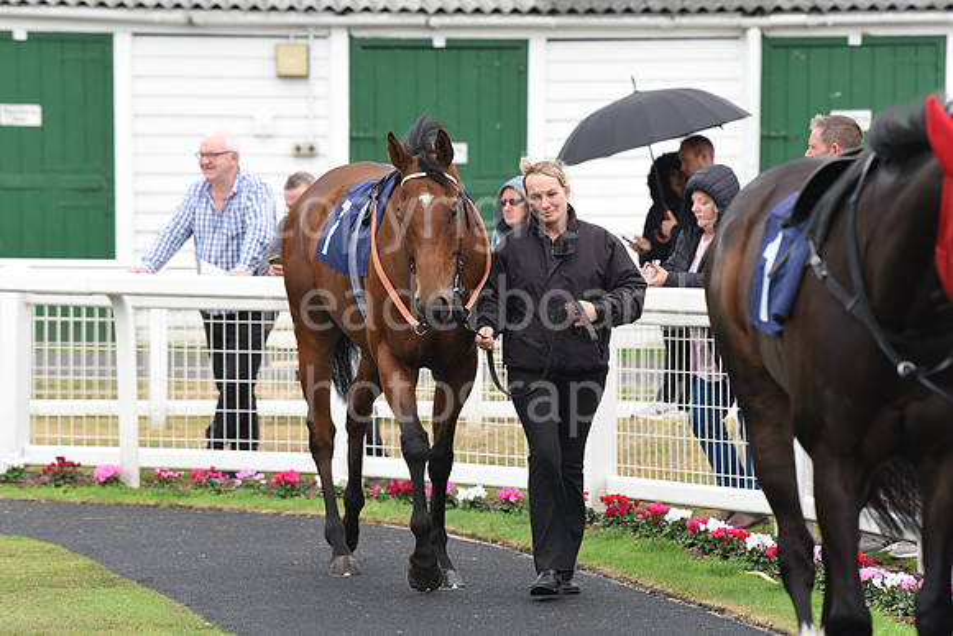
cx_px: 476
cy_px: 318
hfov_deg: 10.3
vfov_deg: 6.9
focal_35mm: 200
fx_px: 5295
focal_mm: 200
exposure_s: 1/400
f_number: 5.6
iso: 1000
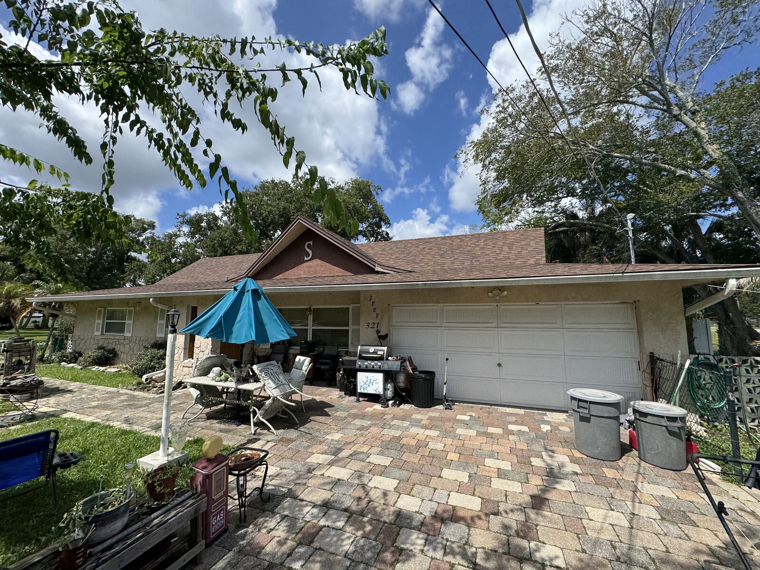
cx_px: 380
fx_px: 307
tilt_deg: +6.0
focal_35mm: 14
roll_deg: +0.1
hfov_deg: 102.1
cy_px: 285
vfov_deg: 85.7
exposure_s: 1/1709
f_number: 2.2
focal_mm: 2.22
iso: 50
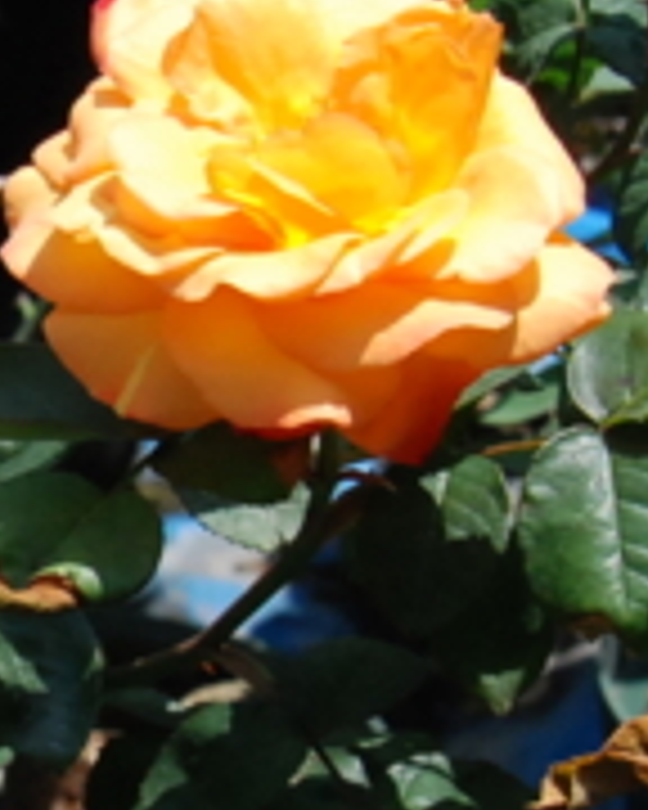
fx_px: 6617
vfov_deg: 7.0
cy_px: 652
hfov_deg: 5.6
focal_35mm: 276
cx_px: -279
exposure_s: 1/640
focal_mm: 44
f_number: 13
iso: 800
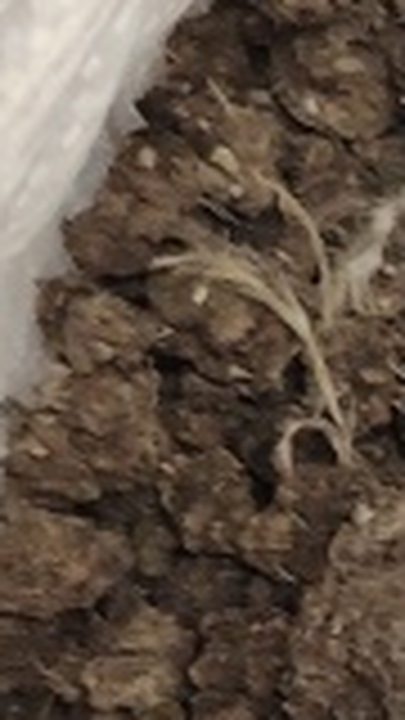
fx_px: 3322
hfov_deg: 6.1
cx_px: 1490
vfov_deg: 11.7
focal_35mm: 174
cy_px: 1132
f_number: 1.75
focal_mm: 5.25
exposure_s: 1/50
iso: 4497
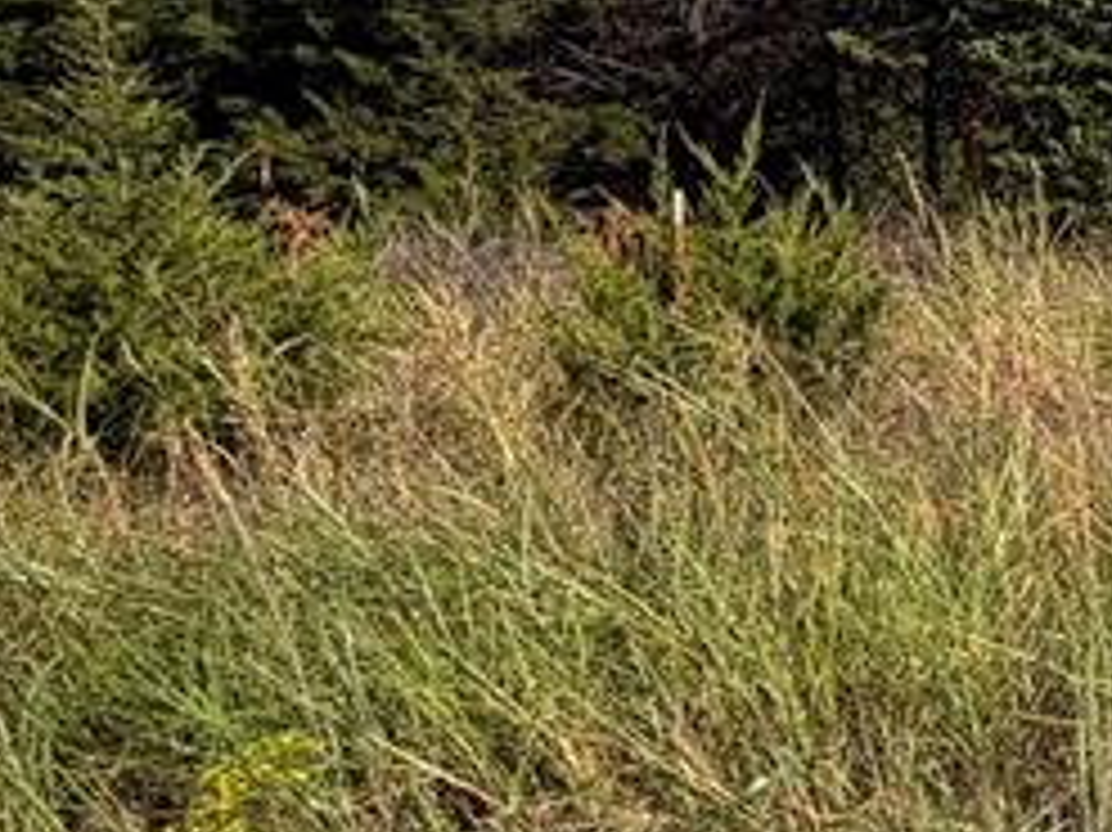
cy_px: 211
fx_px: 1862
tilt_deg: -3.5
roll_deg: -0.4
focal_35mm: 58
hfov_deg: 21.7
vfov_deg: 24.9
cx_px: 1990
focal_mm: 2.22
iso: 25
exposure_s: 1/770
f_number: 2.2
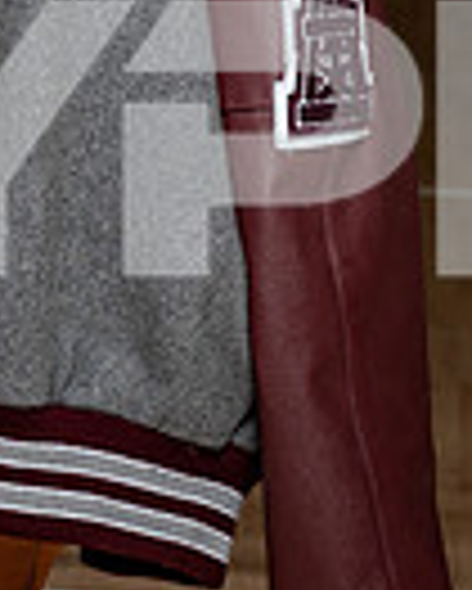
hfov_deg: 6.8
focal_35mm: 226
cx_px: 81
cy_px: -176
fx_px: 3942
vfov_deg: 8.4
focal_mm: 70
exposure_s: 1/250
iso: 100
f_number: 8
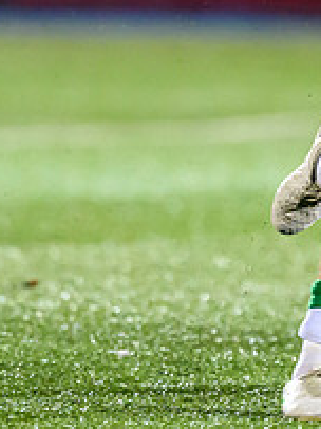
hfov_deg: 0.9
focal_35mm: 1600
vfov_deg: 1.2
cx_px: 284
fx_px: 19804
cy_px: -67
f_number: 3.2
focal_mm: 400
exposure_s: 1/1000
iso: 8000
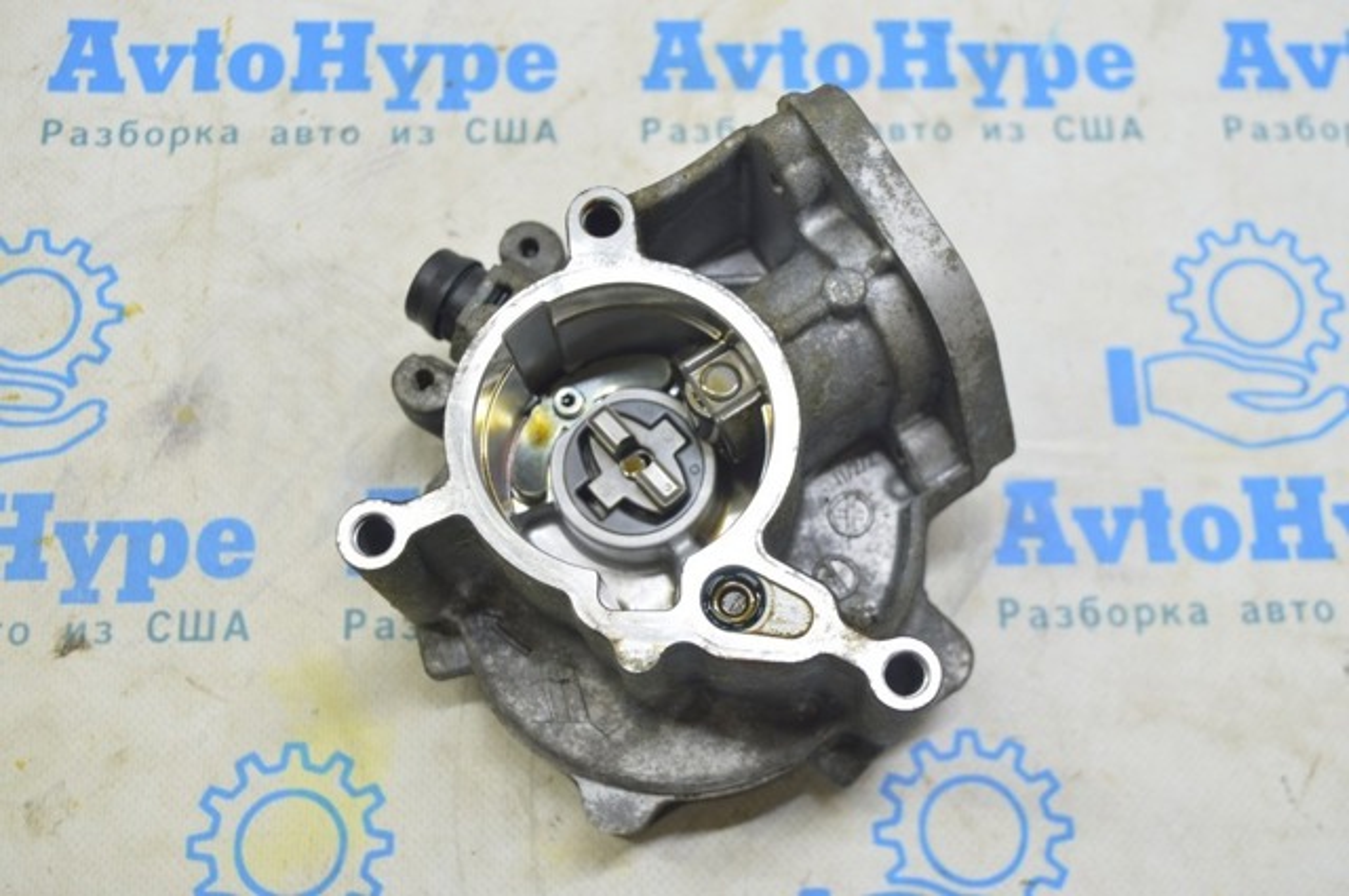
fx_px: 1572
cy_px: 448
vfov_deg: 31.8
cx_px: 674
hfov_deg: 46.5
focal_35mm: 42
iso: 400
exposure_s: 1/20
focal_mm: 28
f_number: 5.6
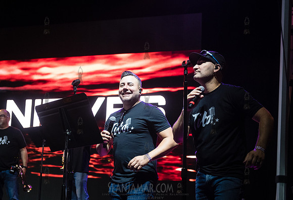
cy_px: 120
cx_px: 112
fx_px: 552
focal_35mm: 67
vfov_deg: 20.5
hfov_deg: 29.6
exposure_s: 1/200
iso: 3200
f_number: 3.5
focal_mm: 55
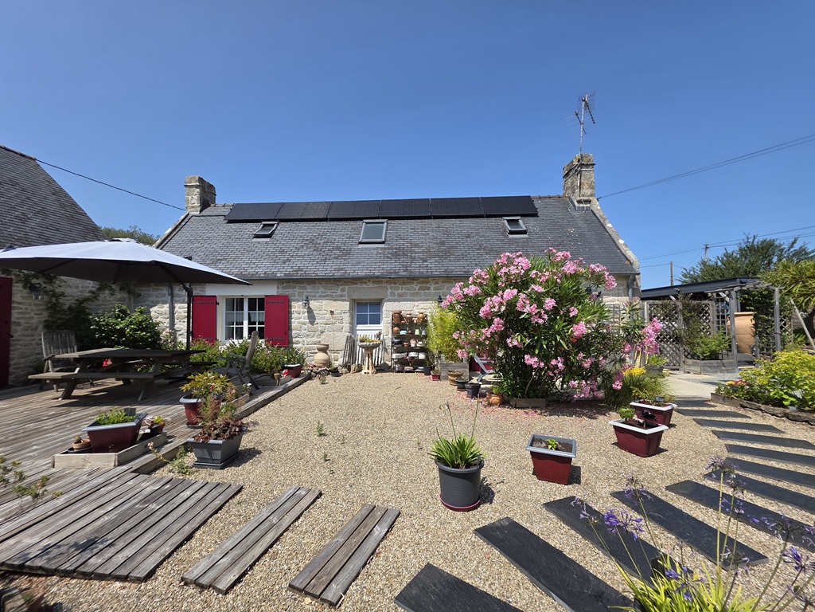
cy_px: 306
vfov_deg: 89.9
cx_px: 408
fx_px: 306
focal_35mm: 13
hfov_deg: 106.2
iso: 40
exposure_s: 1/2391
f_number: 1.9
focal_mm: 2.2
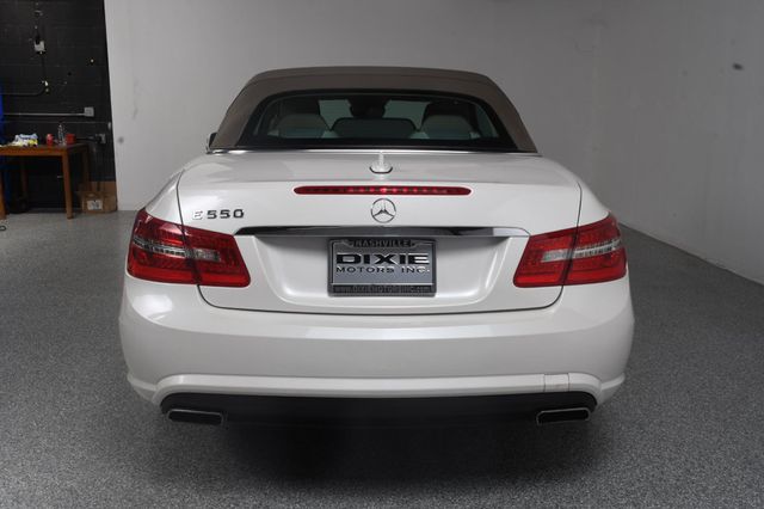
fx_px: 764
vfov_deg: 36.8
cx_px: 382
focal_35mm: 36
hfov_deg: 53.2
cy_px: 254
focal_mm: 24
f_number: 14
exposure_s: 1/160
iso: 100
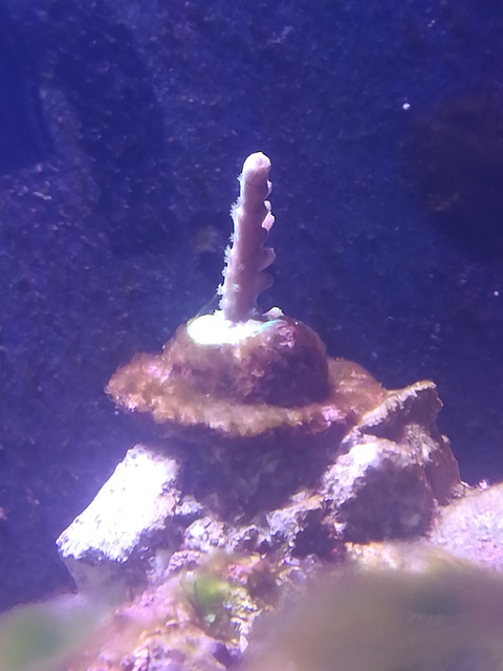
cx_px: 252
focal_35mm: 98
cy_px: 336
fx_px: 1899
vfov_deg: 20.0
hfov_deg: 15.1
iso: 160
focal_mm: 3.83
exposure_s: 1/33.3
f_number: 2.2
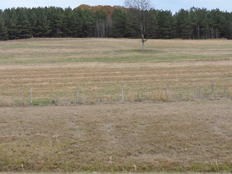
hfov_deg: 29.3
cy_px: 61
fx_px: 442
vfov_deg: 22.2
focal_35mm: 66
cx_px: 91
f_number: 3.4
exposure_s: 1/400
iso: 100
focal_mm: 7.7
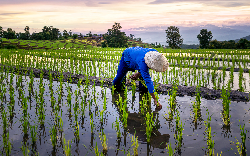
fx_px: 184
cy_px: 64
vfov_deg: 45.8
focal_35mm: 27
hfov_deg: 68.3
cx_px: 116
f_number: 3.5
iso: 400
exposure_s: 1/200
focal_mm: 24
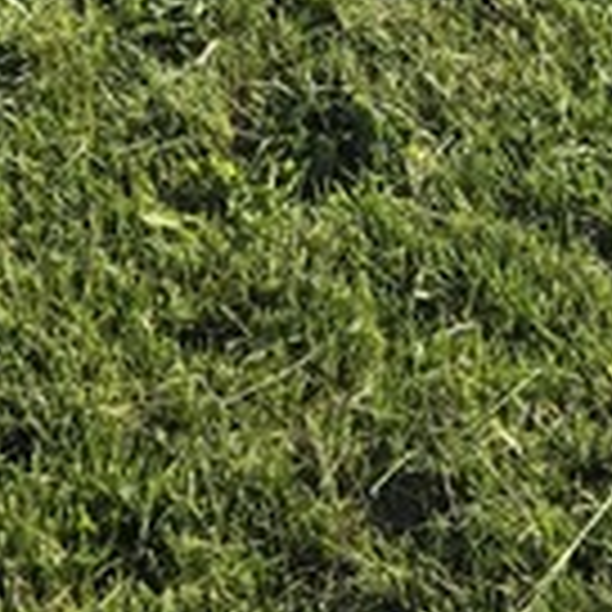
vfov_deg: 10.6
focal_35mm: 153
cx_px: 590
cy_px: -536
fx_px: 3060
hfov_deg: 11.3
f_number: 1.8
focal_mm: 5.4
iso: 25
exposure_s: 1/1376
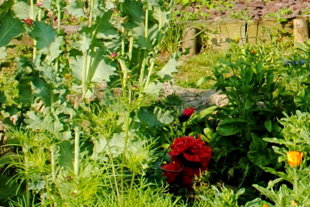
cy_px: -38
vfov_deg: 6.7
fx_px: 1767
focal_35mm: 205
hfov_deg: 9.8
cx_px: 417
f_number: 6.3
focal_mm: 22
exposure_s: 1/200
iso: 100
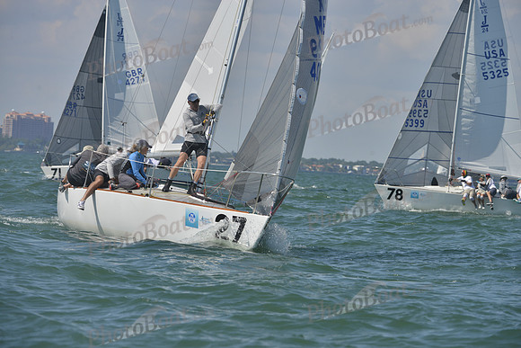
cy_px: 174
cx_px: 260
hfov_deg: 8.6
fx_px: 3474
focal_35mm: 240
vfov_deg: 5.7
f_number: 8
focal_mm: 240
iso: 200
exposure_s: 1/1000
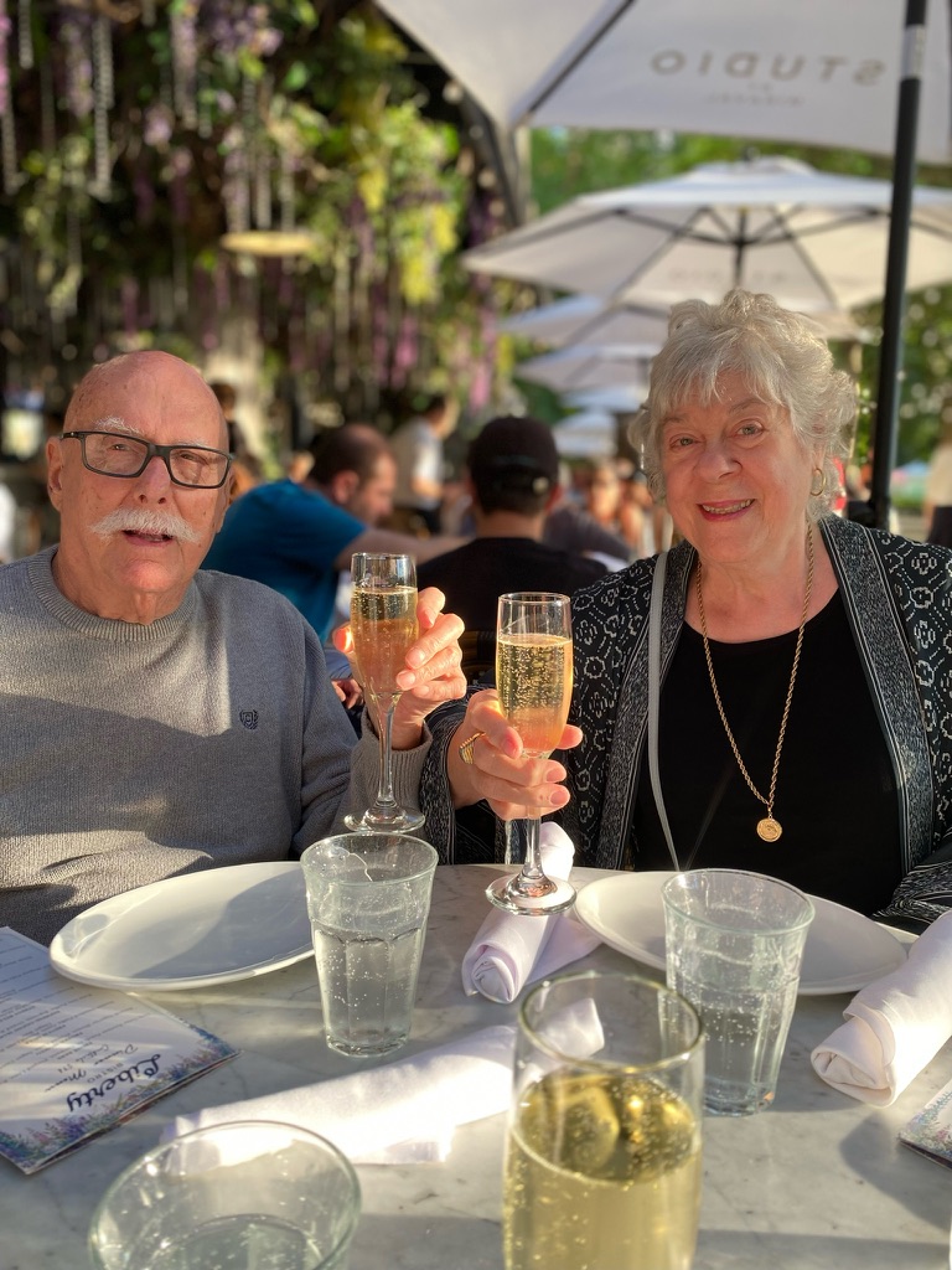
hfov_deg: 53.1
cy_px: 635
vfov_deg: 67.3
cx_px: 476
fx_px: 953
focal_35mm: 26
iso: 32
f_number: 1.8
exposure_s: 1/156
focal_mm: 4.25
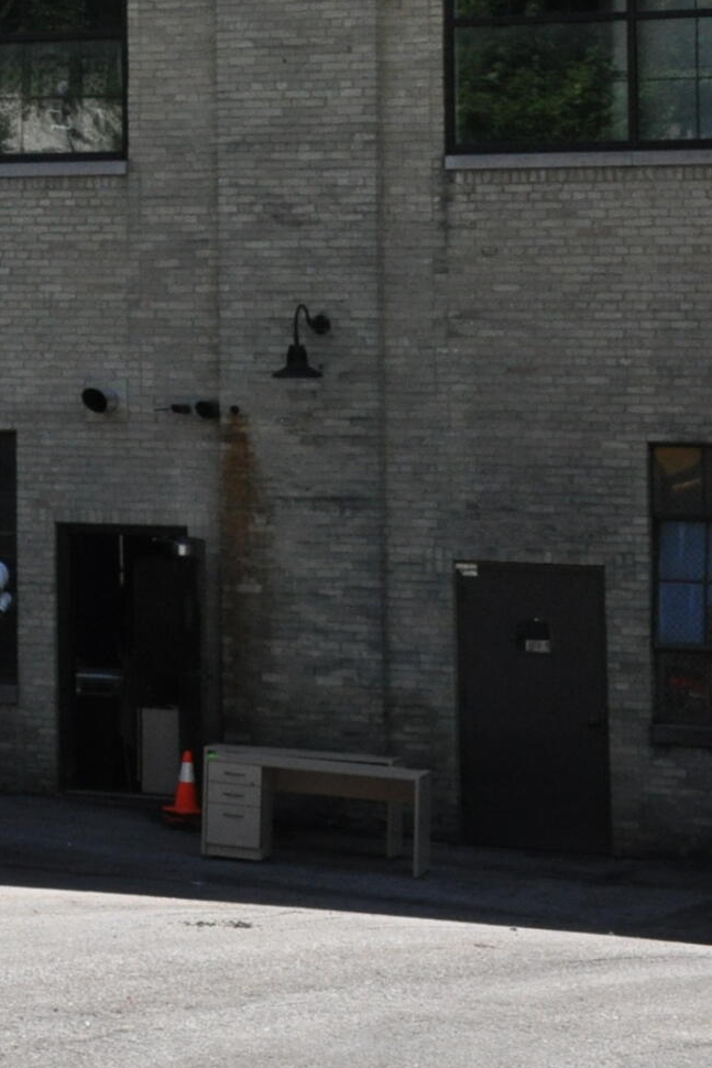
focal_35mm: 139
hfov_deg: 9.1
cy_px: 91
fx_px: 4122
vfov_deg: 14.6
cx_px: -817
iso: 800
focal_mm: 30
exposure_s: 1/640
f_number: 13
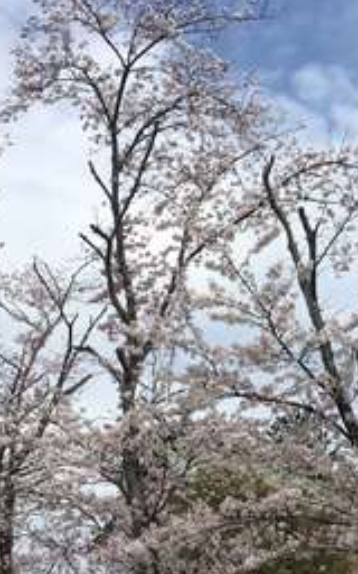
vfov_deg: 41.7
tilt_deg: +25.4
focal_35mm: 48
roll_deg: +3.8
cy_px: 330
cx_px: 273
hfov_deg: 26.5
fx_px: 749
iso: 25
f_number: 2.2
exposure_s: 1/1832
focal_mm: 4.15
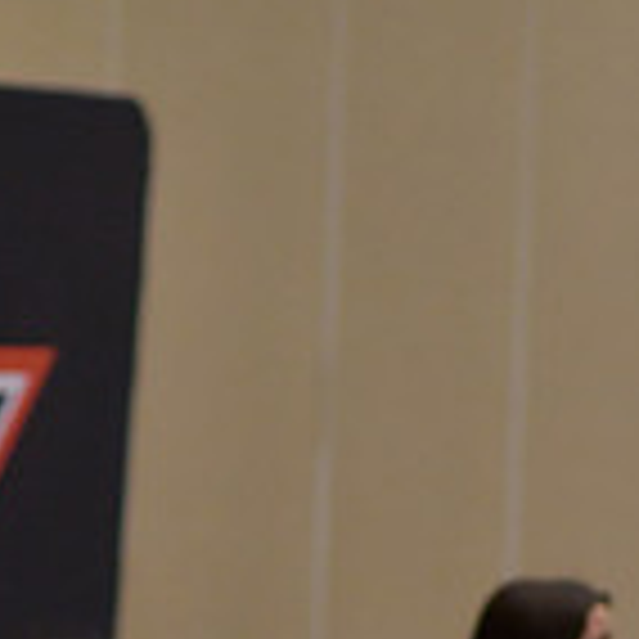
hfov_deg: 4.0
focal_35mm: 441
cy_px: 1296
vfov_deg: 3.9
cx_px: 173
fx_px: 9210
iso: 1250
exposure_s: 1/800
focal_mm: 85
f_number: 2
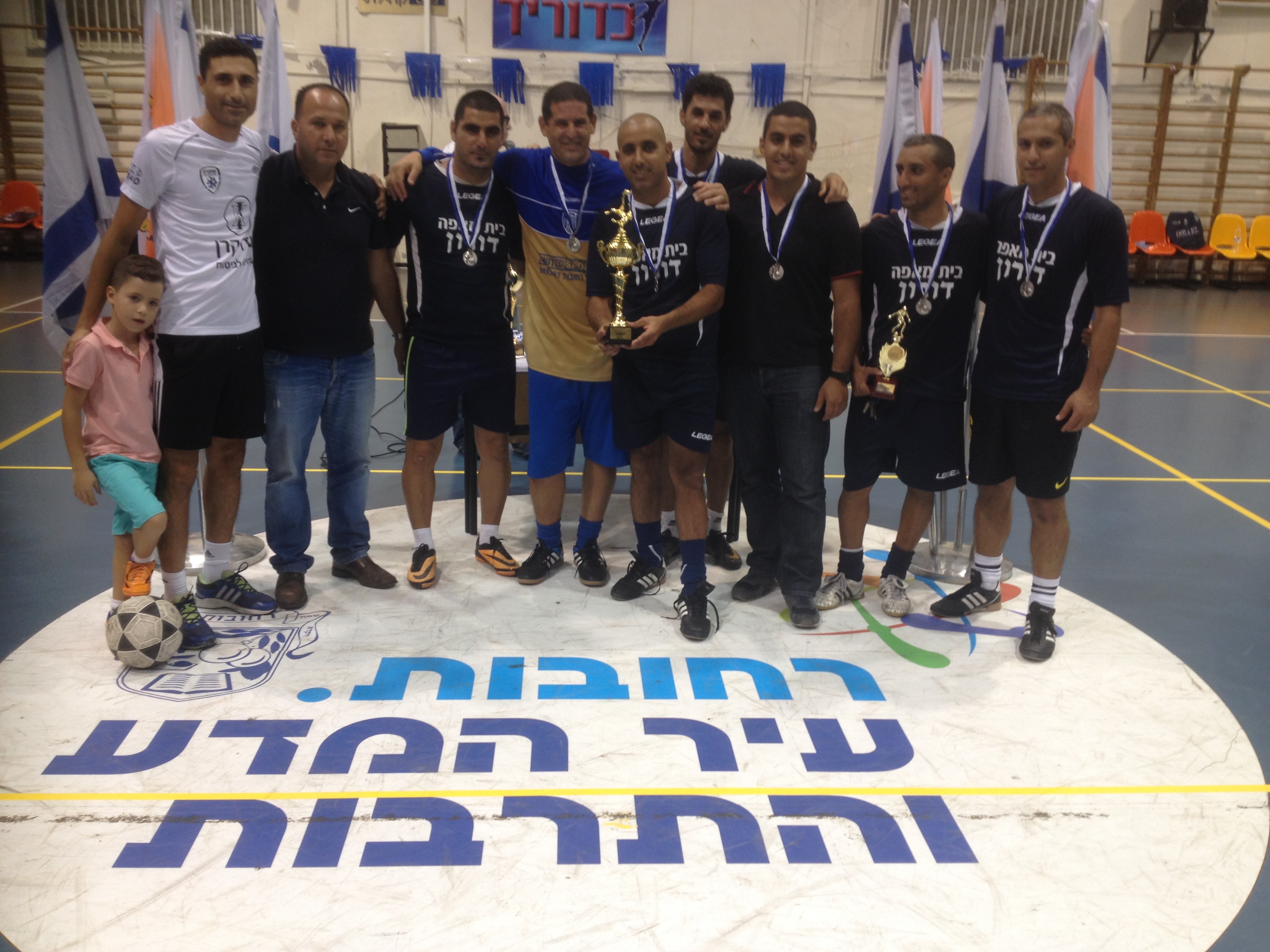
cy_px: 476
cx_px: 635
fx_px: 1284
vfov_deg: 40.7
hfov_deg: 52.6
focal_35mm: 35
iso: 50
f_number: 2.4
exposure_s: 1/20
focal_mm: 4.28
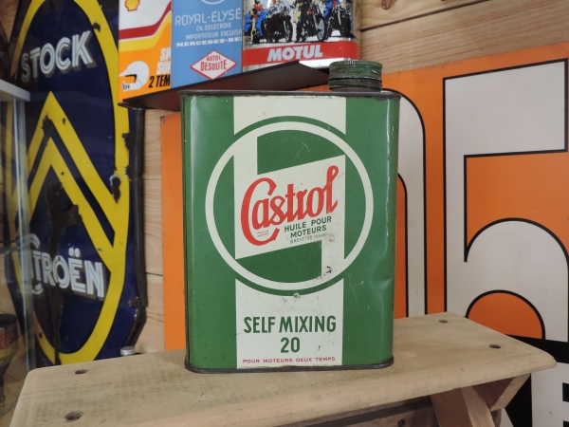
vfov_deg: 46.8
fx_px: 493
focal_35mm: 30
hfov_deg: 60.0
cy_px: 214
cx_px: 284
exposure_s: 1/30
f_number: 3.1
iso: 160
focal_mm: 5.3
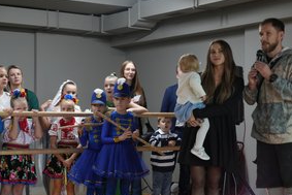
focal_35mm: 99
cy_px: 101
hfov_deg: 20.6
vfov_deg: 13.8
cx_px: 174
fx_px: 803
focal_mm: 70
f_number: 3.5
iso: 3200
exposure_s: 1/400
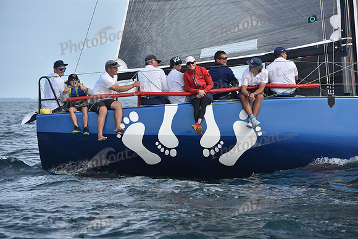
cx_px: 179
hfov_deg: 11.7
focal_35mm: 175
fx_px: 1741
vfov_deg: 7.9
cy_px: 120
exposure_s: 1/1000
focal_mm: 175
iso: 320
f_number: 7.1
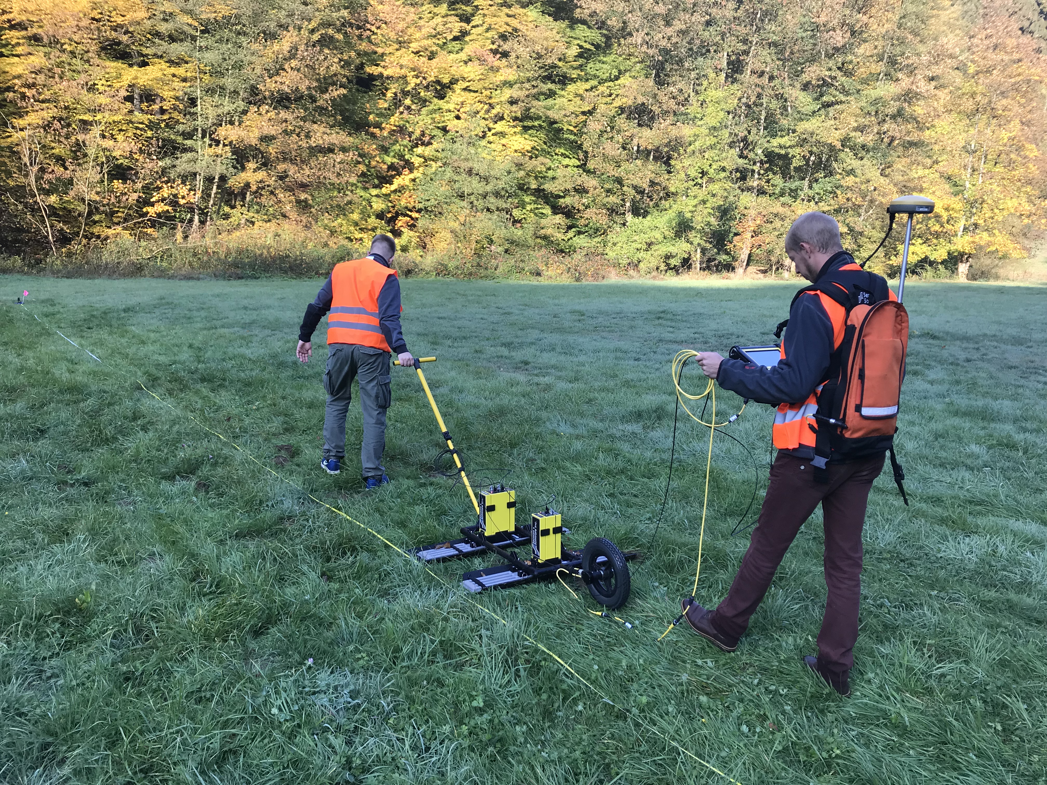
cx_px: 524
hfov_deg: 63.4
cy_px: 392
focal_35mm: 28
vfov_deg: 49.7
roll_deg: -2.6
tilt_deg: -8.5
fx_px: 847
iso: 20
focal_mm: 3.99
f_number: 1.8
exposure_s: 1/277
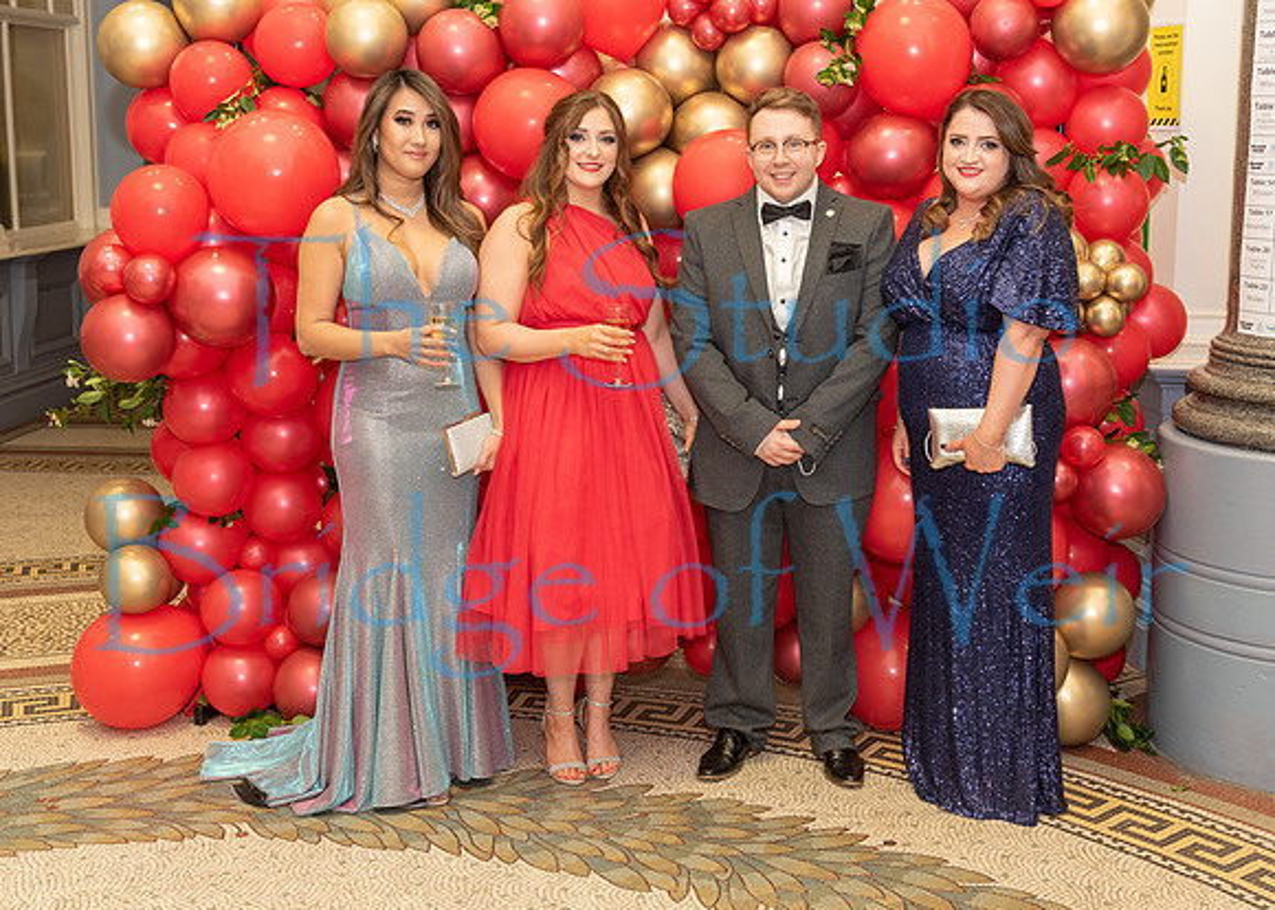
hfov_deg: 42.8
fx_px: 1626
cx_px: 697
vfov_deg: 31.2
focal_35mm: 45
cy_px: 377
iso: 400
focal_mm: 35
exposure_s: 1/60
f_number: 4.5
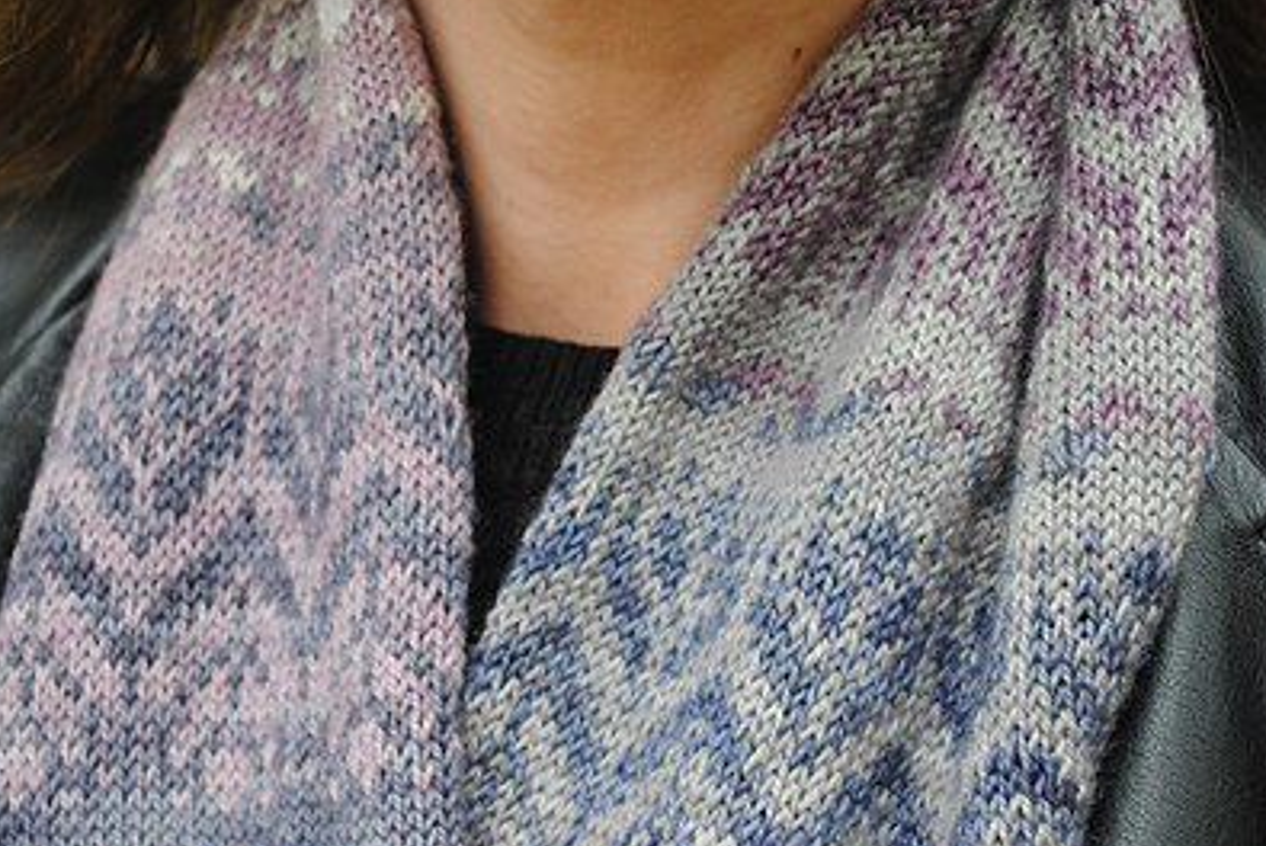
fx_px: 2569
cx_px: 599
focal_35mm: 73
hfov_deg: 27.7
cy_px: 554
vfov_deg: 18.7
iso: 400
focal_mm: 30
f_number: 4.5
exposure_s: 1/30
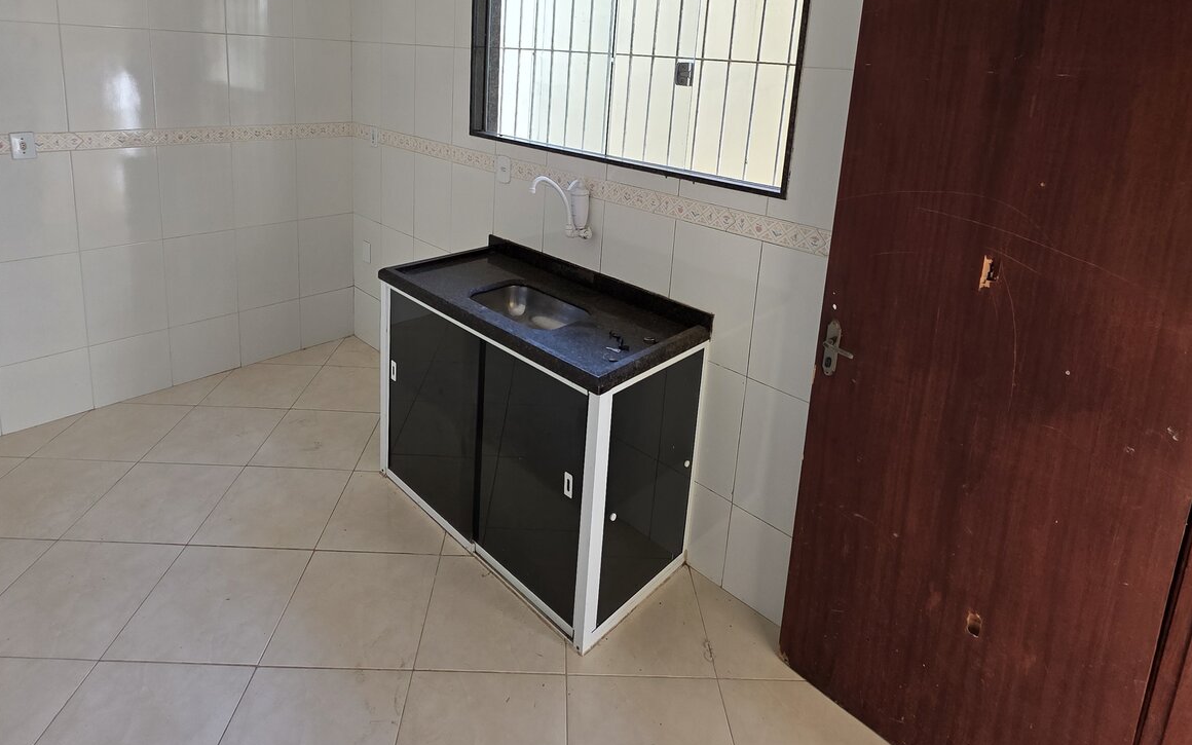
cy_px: 181
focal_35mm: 19
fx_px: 617
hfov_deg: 88.0
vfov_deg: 58.8
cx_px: 576
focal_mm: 2.2
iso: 50
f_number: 1.9
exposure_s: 1/120
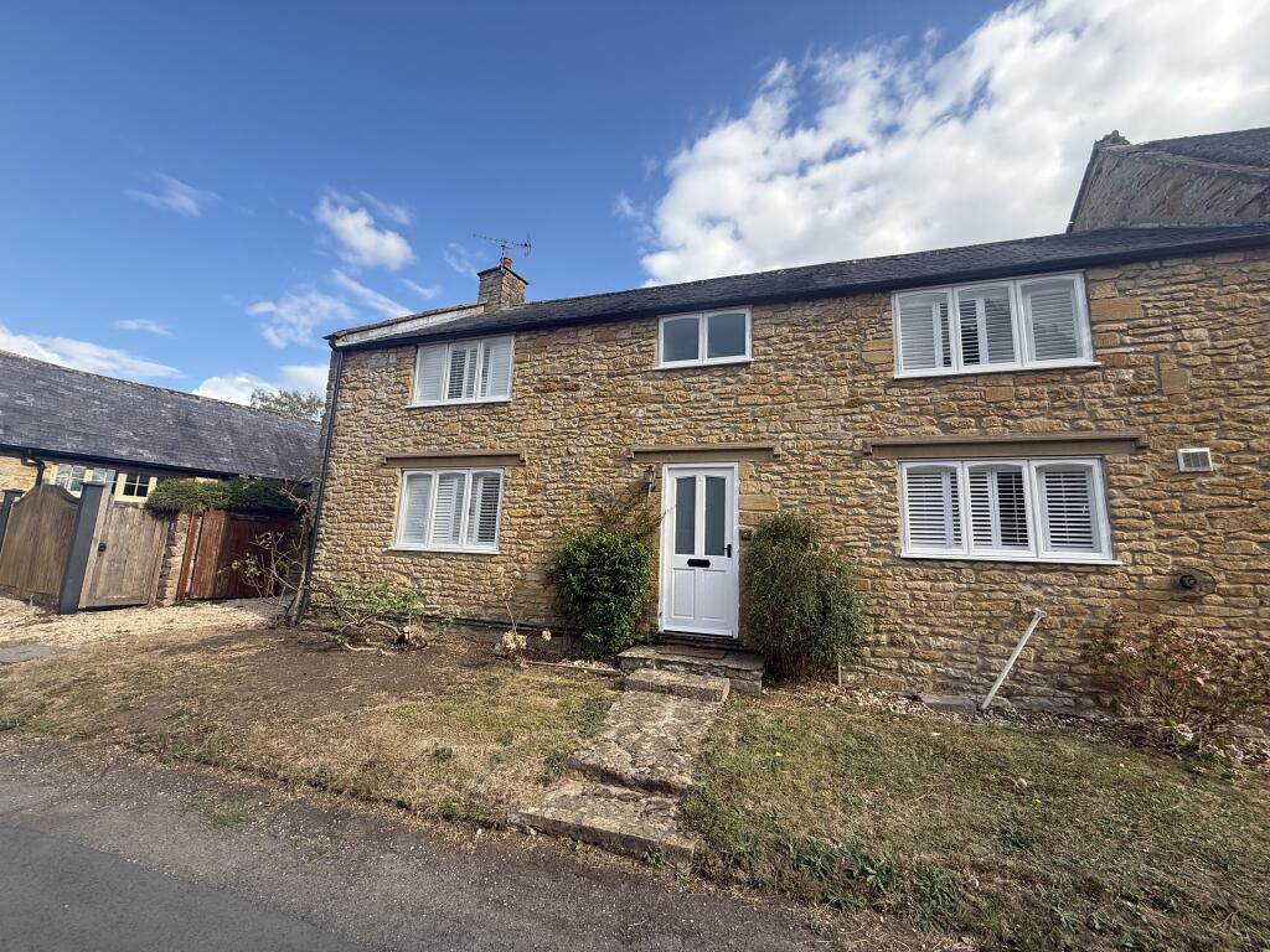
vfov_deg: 85.7
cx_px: 635
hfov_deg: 102.1
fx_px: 514
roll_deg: -2.7
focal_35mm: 14
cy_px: 476
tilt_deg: +9.9
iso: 50
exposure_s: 1/742
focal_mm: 2.22
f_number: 2.2
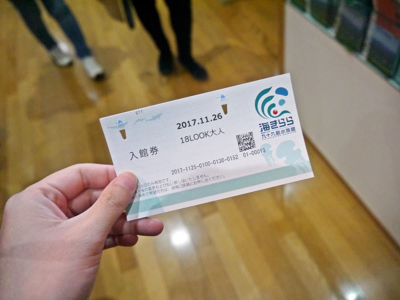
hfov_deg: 63.4
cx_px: 200
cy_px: 150
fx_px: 324
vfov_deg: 49.7
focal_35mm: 28
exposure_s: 1/60
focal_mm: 14
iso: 1250
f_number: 3.5
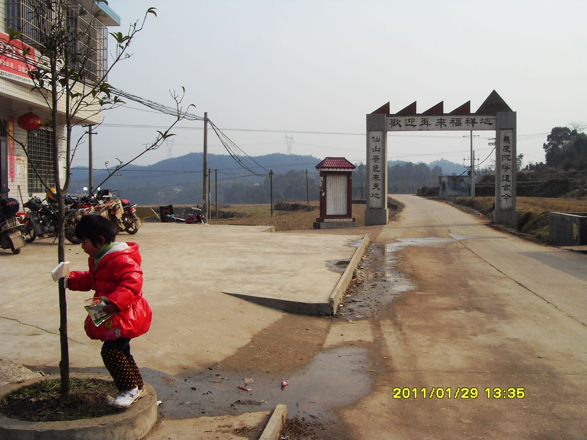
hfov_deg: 47.9
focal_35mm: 39
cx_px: 294
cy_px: 220
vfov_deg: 36.8
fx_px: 661
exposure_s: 1/350
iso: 80
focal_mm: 6.6
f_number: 6.2
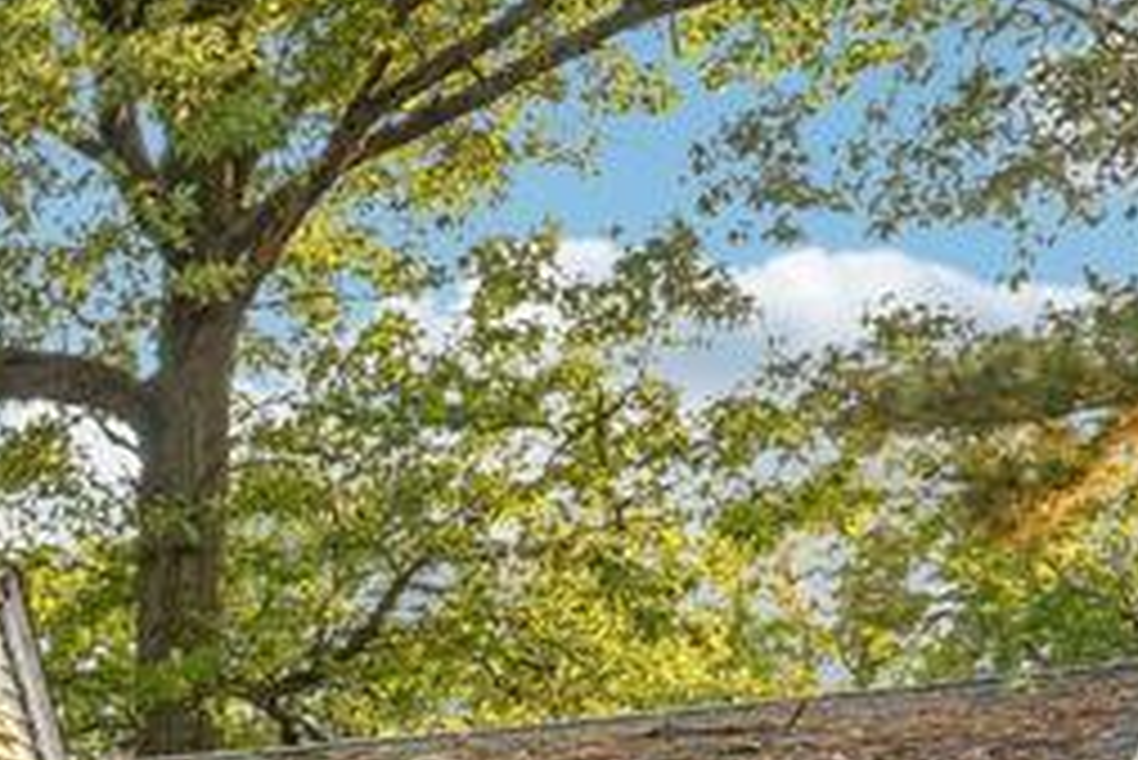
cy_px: 1277
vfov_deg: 13.0
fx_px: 3068
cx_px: -967
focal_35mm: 97
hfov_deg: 17.0
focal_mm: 24
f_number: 8
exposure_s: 1/50
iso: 100
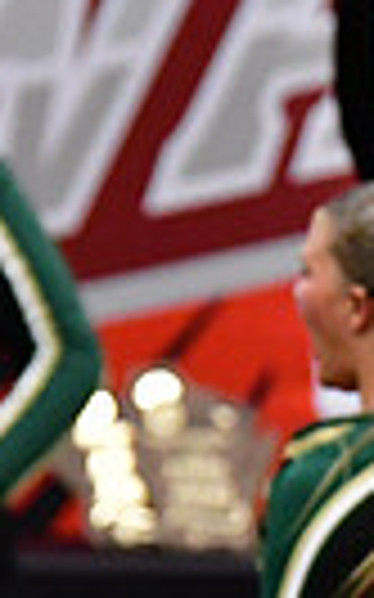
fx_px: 16799
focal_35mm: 1029
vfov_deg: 2.0
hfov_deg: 1.3
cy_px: 794
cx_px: 1289
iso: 5000
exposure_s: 1/500
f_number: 3.5
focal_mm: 155
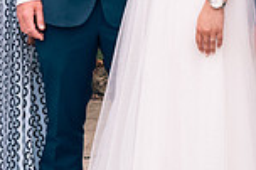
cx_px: 209
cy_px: -110
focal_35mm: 172
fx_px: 1222
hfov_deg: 11.9
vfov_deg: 7.8
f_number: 6.3
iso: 160
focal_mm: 45
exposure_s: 1/160
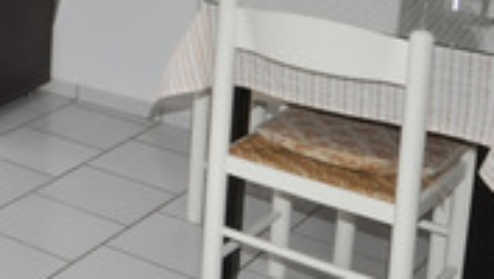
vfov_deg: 13.5
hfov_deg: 19.6
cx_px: -357
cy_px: -127
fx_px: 1115
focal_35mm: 85
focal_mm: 12
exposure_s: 1/60
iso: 800
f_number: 14
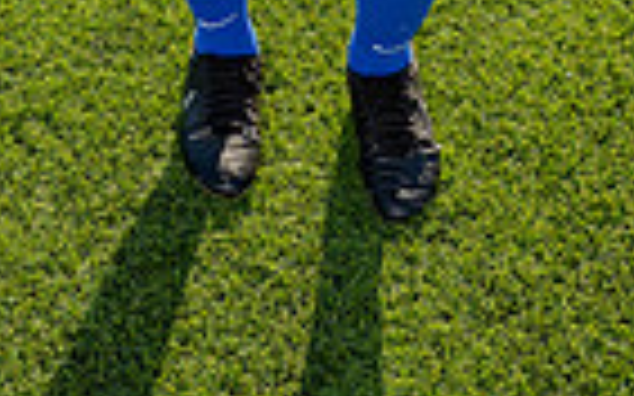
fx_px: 1572
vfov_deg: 11.8
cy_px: -540
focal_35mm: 91
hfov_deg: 22.8
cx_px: 337
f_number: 10
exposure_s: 1/250
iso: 320
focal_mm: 28
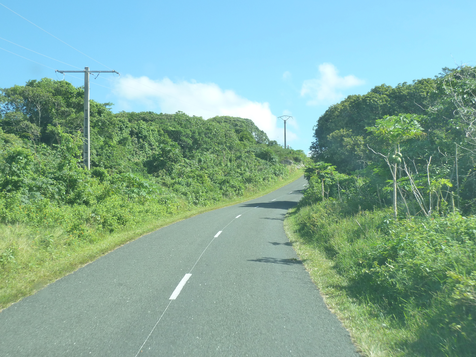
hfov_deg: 39.7
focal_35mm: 48
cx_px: 238
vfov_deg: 30.3
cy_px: 178
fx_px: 660
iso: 160
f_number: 4
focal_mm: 7.9
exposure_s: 1/250
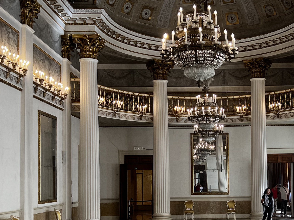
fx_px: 510
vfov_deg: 24.2
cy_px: 159
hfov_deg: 31.7
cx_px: 211
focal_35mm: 60
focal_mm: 5.7
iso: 64
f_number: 1.5
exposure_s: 1/100
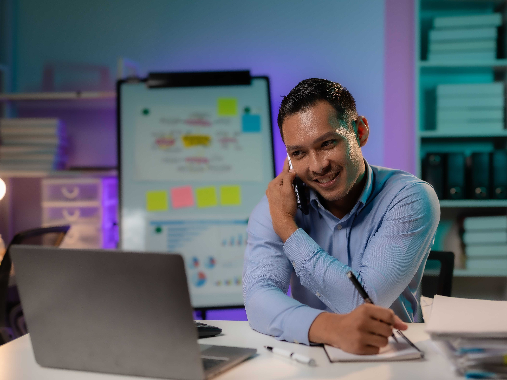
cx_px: 282
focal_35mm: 55
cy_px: 192
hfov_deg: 34.9
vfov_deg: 26.6
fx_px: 806
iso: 200
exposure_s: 1/200
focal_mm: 50
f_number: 2
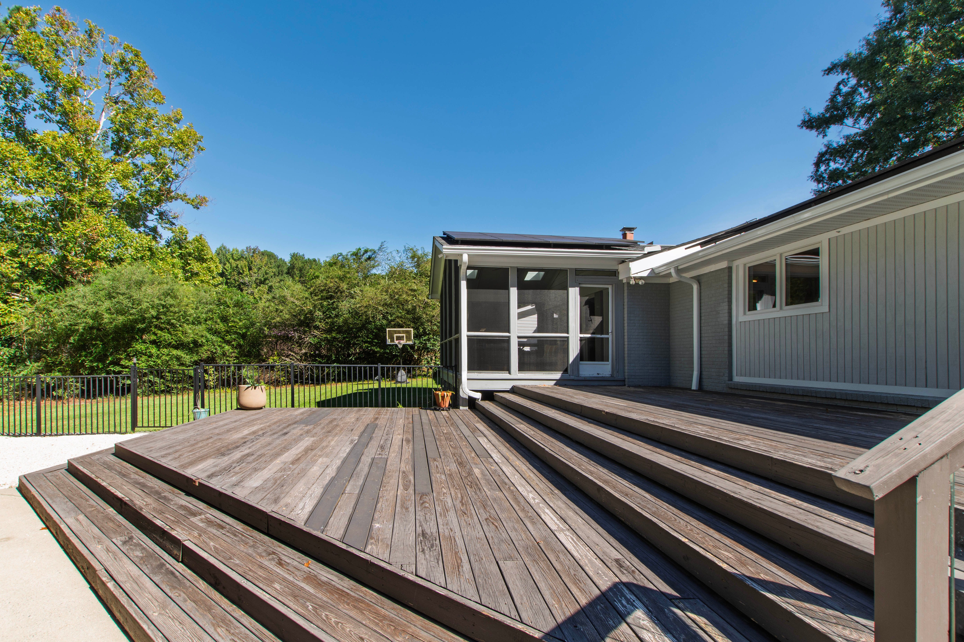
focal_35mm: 15
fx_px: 402
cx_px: 482
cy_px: 321
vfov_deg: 77.3
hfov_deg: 100.4
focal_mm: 10
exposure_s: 1/80
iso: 100
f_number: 9
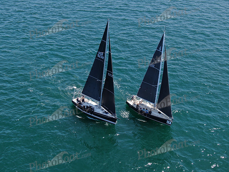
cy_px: 86
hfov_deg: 39.7
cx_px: 114
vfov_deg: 30.3
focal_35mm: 48
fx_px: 318
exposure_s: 1/500
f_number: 3.8
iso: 100
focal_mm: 8.6
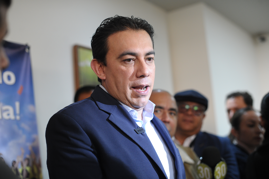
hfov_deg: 39.6
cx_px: 134
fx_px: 373
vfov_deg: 27.0
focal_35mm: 50
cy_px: 90
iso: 2000
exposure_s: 1/125
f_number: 2.8
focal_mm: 50
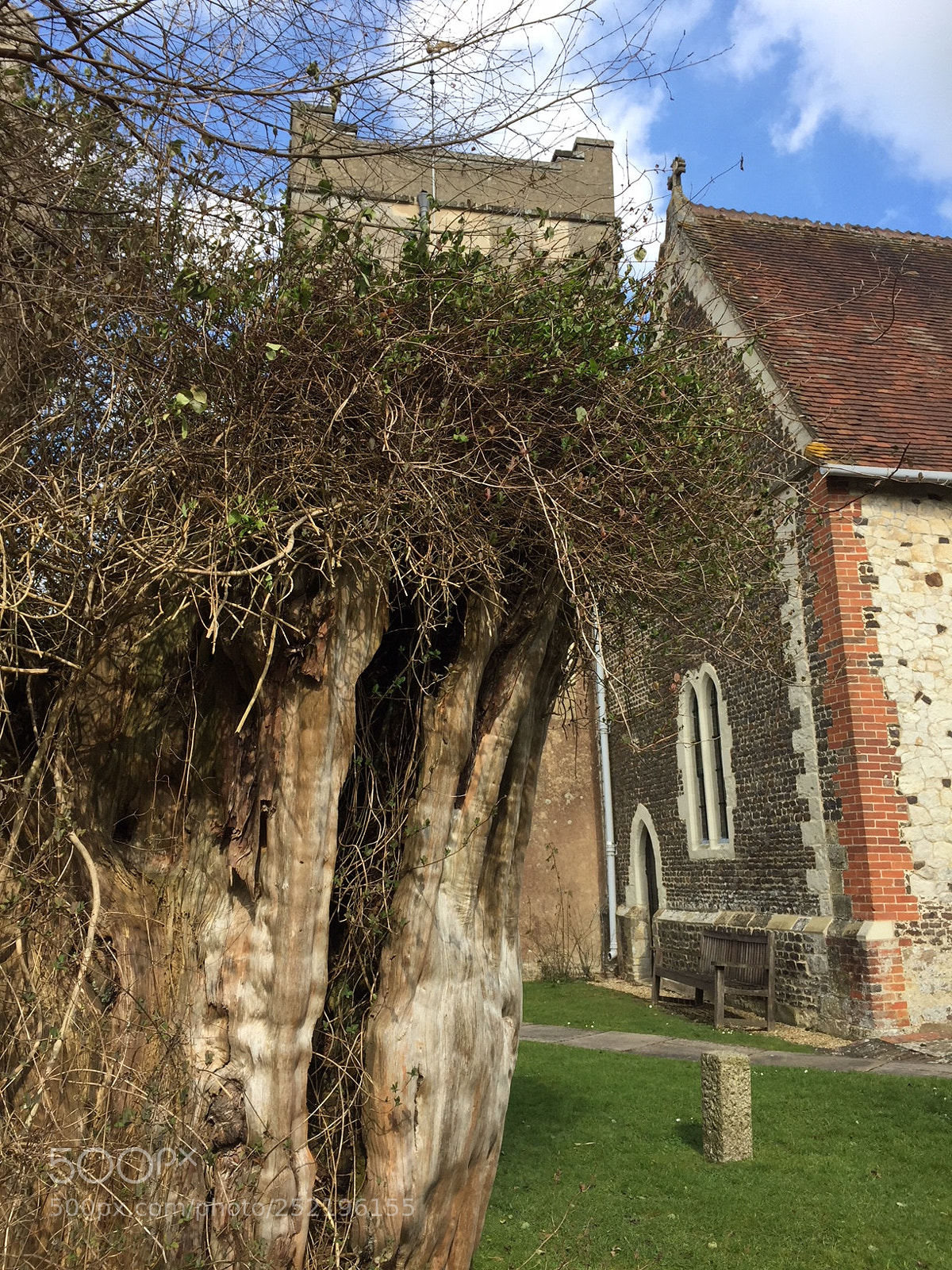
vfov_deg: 61.7
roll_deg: +1.9
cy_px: 635
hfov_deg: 48.2
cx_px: 476
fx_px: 1063
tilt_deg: +14.2
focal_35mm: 29
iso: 32
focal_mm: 4.15
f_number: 2.2
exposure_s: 1/719
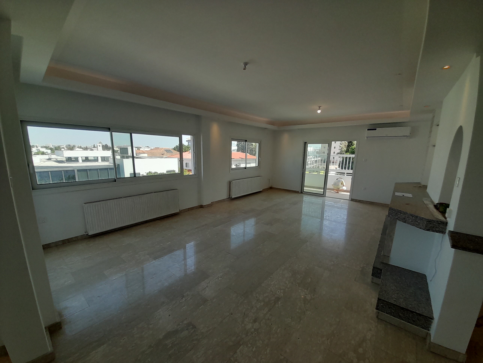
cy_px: 182
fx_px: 181
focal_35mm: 13
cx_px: 242
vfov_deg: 89.9
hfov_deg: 106.2
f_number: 2.2
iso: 40
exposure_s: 1/243
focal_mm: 1.13
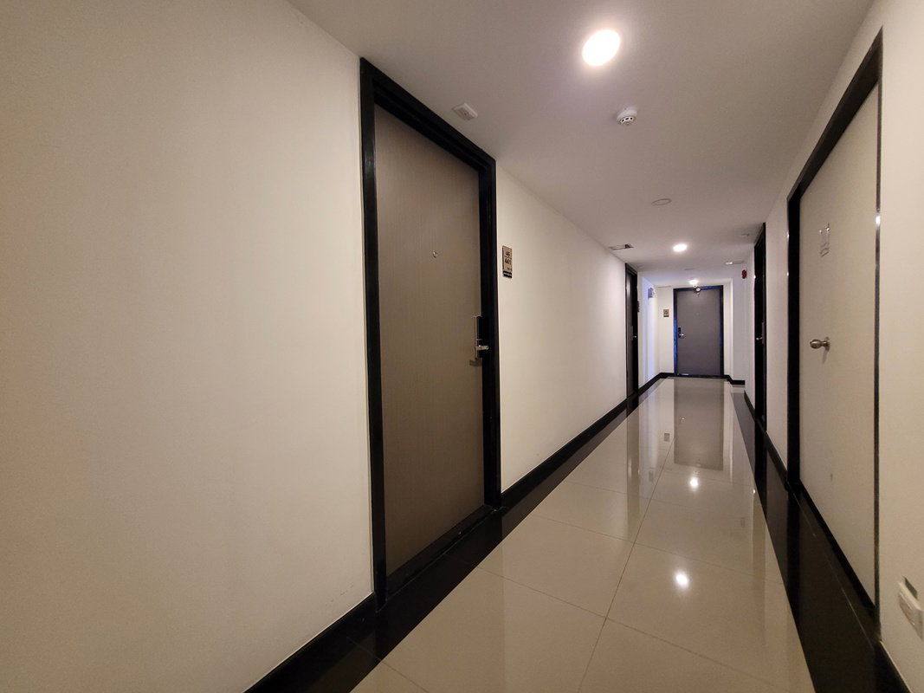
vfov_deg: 89.9
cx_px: 462
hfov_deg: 106.2
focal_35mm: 13
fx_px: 347
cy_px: 346
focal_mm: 1.74
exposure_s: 1/33
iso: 500
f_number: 2.2
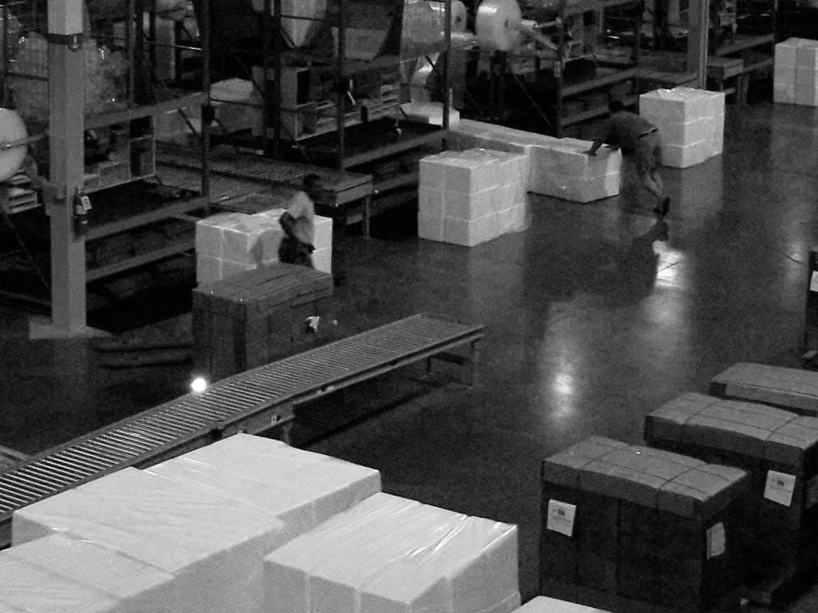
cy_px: -12
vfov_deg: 17.5
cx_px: 471
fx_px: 1937
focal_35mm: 82
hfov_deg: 23.8
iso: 140
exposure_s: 1/60
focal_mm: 6.3
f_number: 2.8
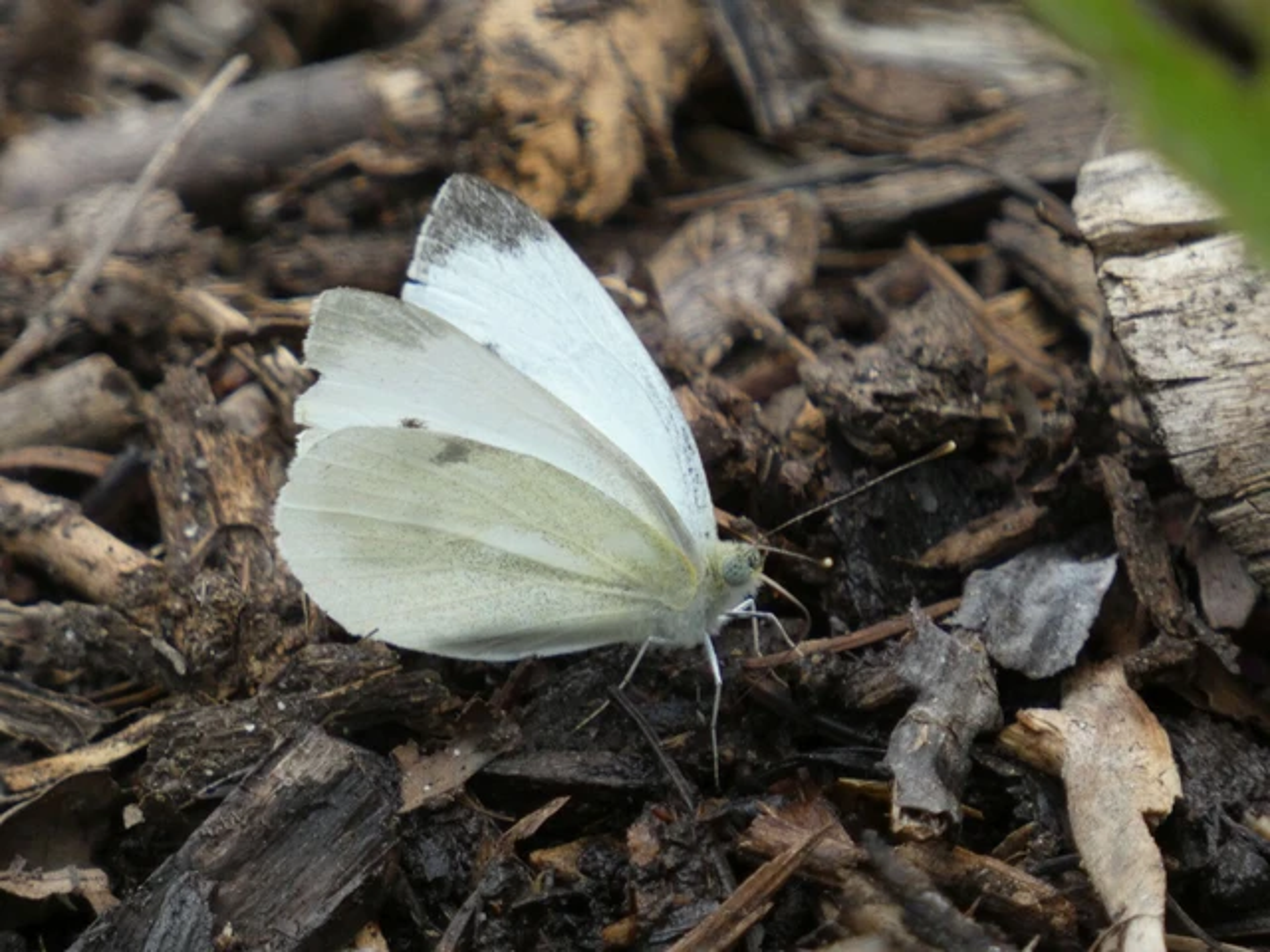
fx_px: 39843
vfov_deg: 1.4
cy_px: 476
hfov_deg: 1.8
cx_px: 635
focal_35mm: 1086
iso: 250
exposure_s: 1/125
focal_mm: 194.6
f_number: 5.7
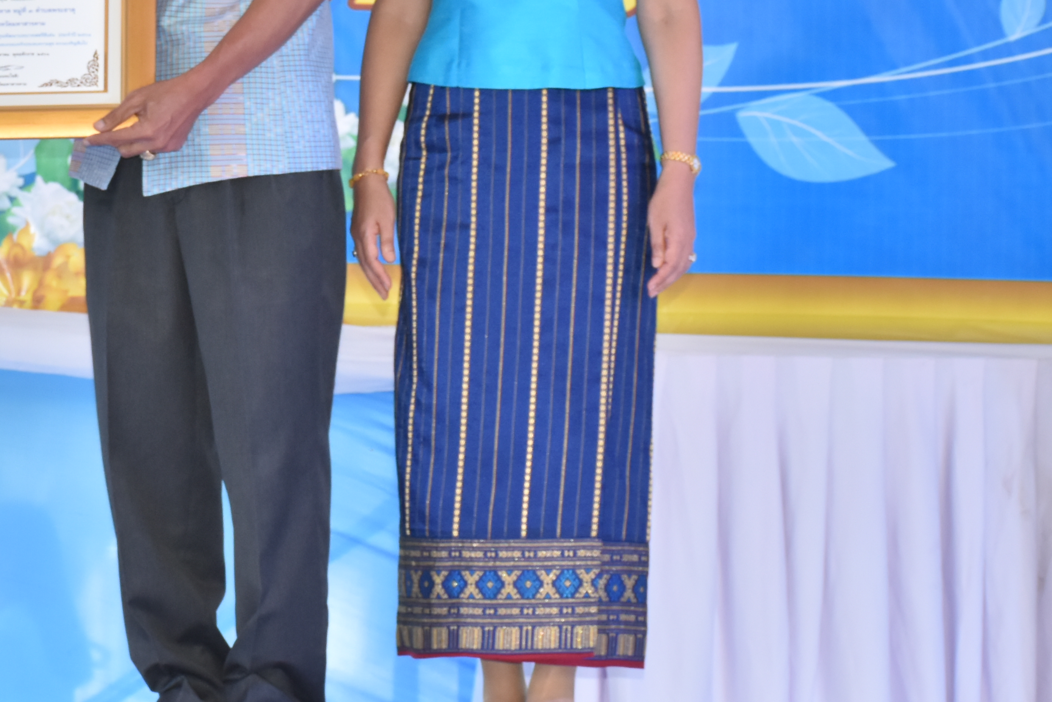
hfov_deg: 12.5
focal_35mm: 162
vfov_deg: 8.4
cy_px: 94
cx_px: -25
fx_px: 4734
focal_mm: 50
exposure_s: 1/200
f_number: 8
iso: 800
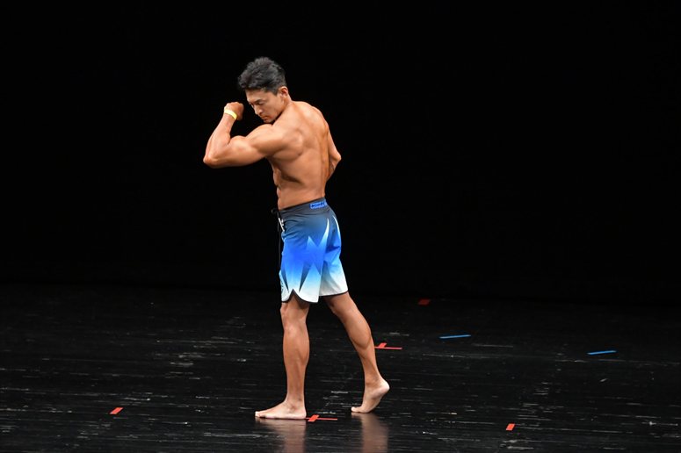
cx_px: 340
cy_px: 226
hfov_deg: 7.2
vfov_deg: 4.8
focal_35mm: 285
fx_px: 5389
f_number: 5.6
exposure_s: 1/400
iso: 3200
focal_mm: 190
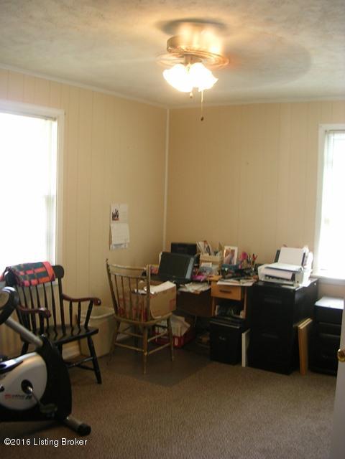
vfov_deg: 49.0
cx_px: 172
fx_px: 505
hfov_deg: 37.7
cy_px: 230
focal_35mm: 38
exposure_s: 1/13.9
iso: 50
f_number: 2.8
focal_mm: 5.8
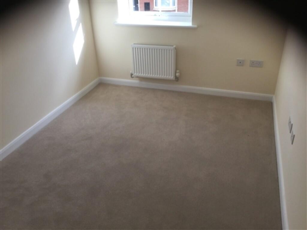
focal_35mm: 31
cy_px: 115
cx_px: 154
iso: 40
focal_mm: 3.3
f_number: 2.4
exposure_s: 1/120
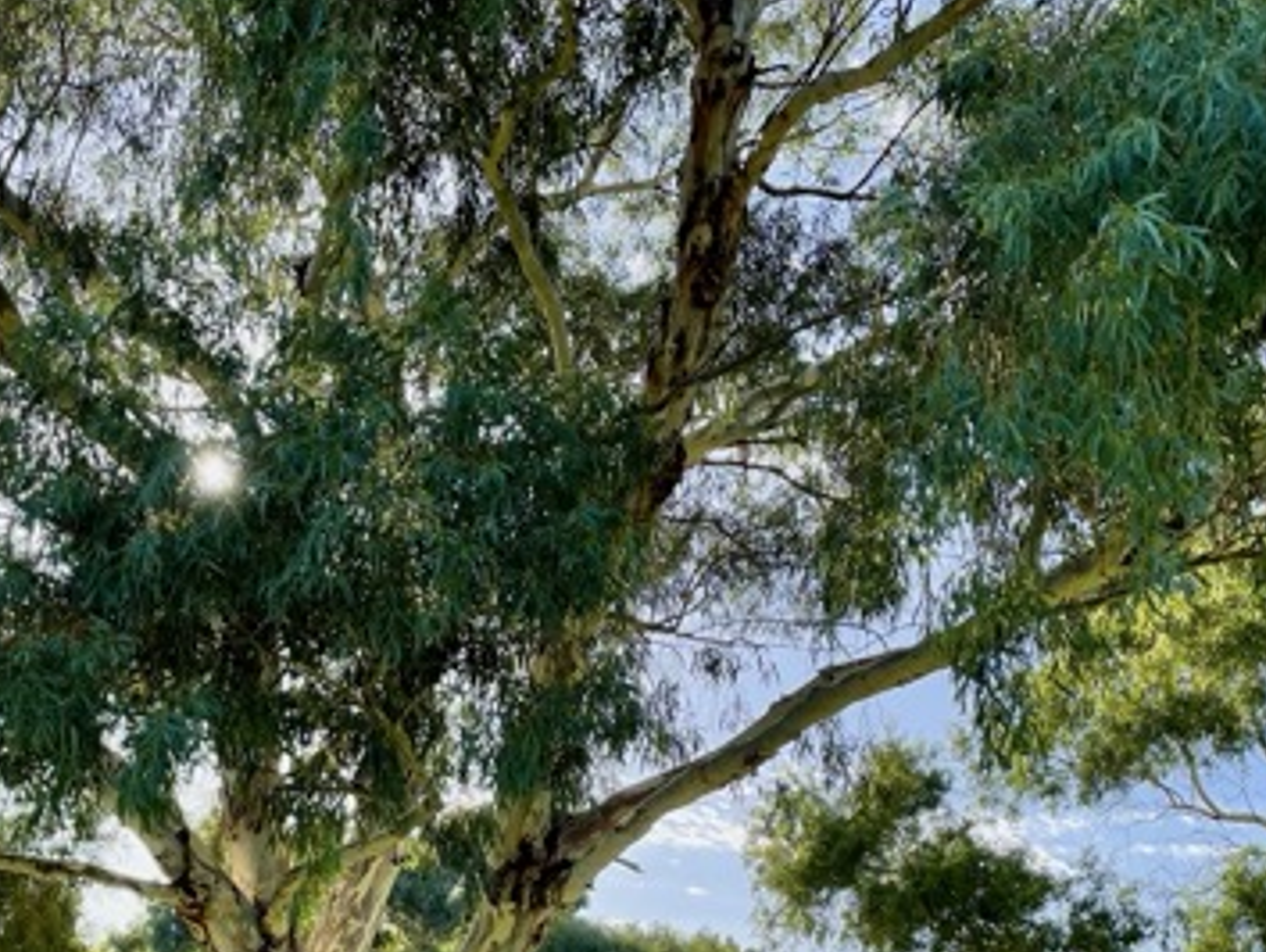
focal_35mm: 47
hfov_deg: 40.3
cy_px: 830
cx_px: 519
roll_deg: +0.0
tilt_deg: +11.6
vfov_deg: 29.8
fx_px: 1720
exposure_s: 1/1435
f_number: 1.6
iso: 32
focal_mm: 4.2
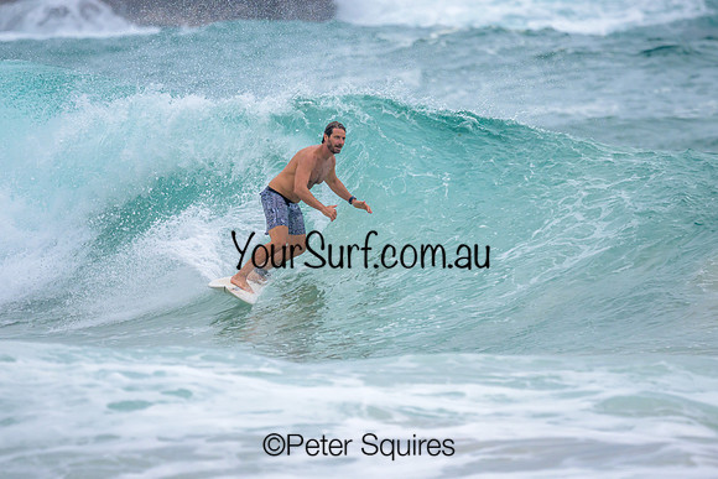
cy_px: 216
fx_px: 21943
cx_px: 381
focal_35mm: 1100
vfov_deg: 1.3
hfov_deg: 1.9
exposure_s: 1/2000
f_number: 6.3
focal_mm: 800
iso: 400
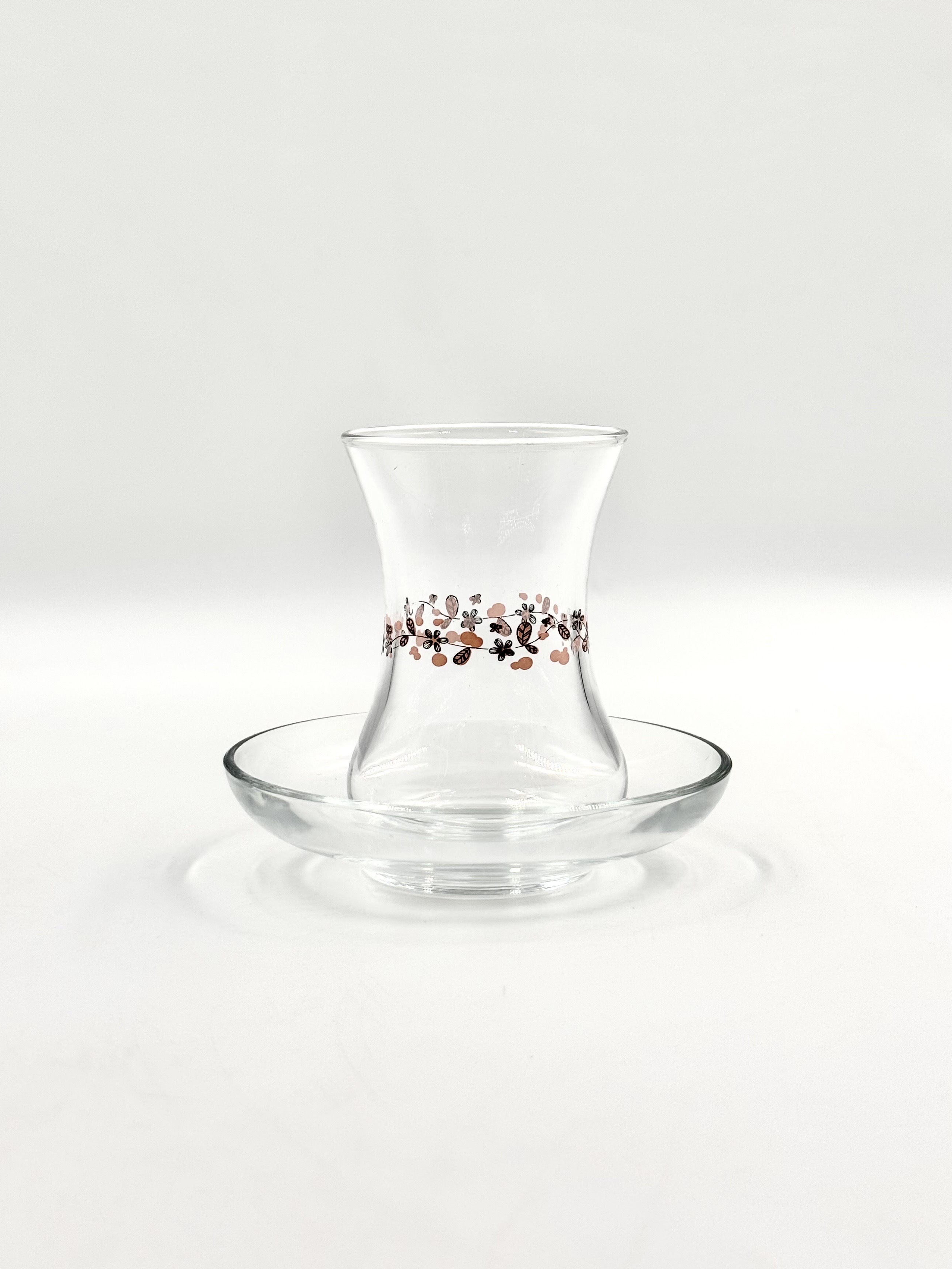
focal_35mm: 56
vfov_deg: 34.3
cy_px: 553
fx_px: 2053
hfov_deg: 26.1
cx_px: 498
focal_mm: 6.76
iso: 64
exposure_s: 1/1114
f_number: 1.78
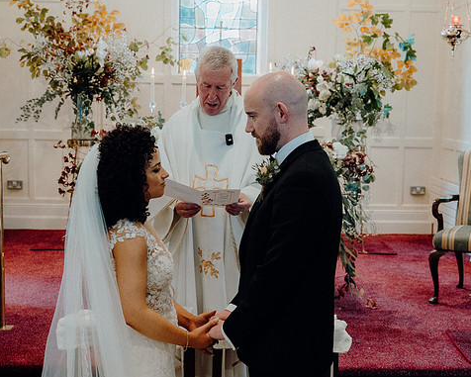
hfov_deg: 33.6
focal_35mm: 56
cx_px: 236
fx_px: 781
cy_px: 188
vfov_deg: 27.1
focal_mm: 33
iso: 2000
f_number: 3.5
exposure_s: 1/160
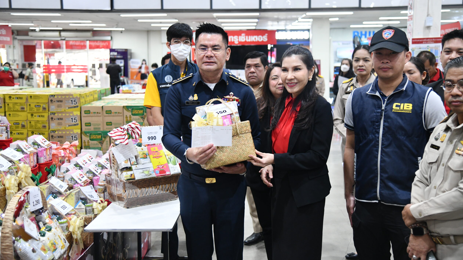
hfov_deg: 42.1
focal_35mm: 49
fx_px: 602
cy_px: 113
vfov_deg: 24.4
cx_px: 232
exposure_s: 1/200
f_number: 4
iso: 2500
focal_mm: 46
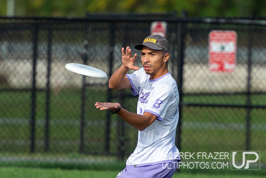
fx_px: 7458
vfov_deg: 1.4
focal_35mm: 1009
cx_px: 161
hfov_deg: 2.0
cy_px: 134
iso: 450
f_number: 5.6
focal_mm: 400
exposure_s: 1/2000
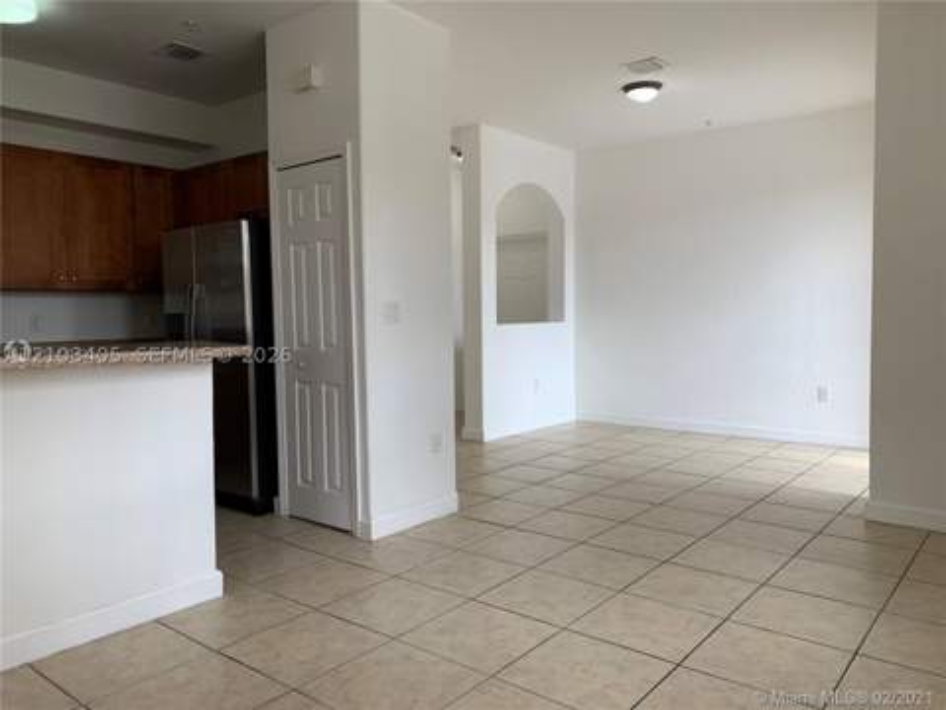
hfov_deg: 67.3
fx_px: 711
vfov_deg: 53.1
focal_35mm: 26
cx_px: 473
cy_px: 355
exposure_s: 1/120
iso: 64
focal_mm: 4.25
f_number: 1.8
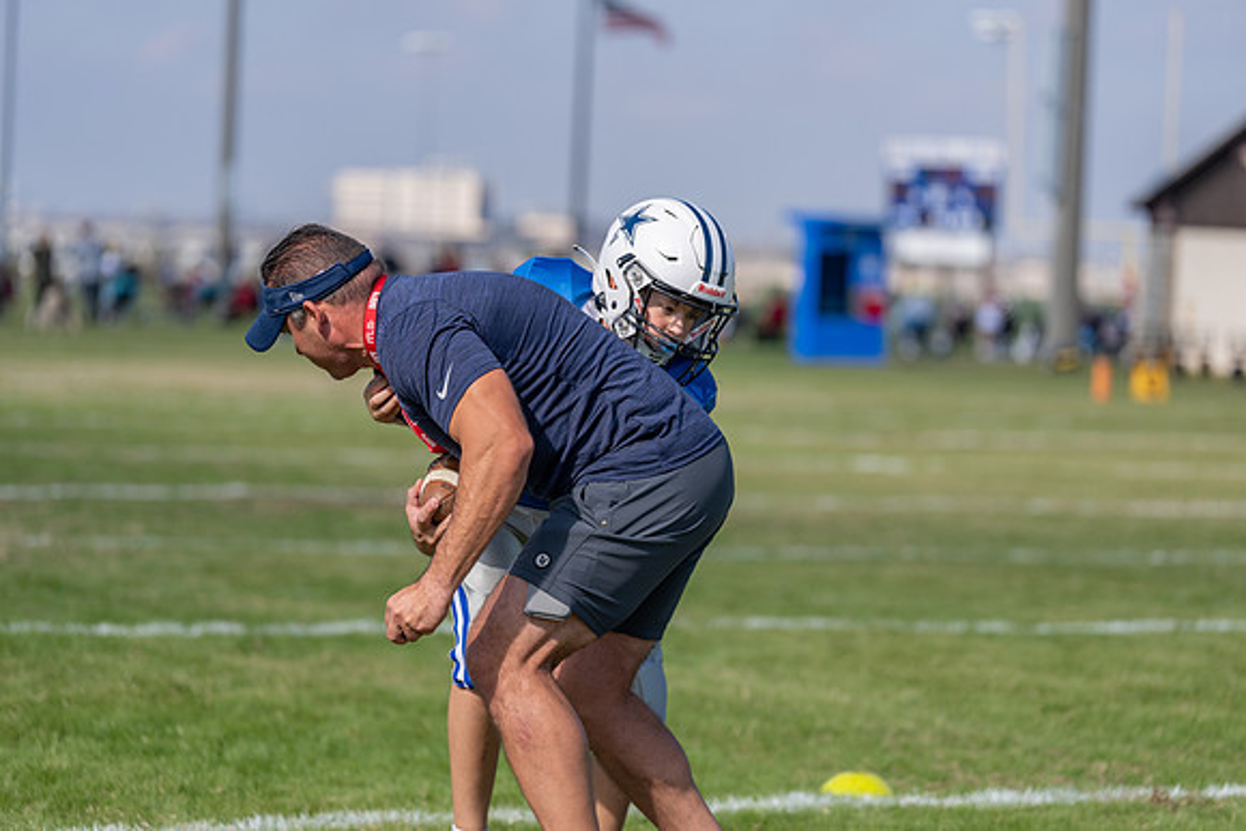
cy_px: 416
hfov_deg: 15.4
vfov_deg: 10.3
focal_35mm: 133
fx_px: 4604
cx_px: 623
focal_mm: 133
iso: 100
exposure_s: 1/2000
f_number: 2.8
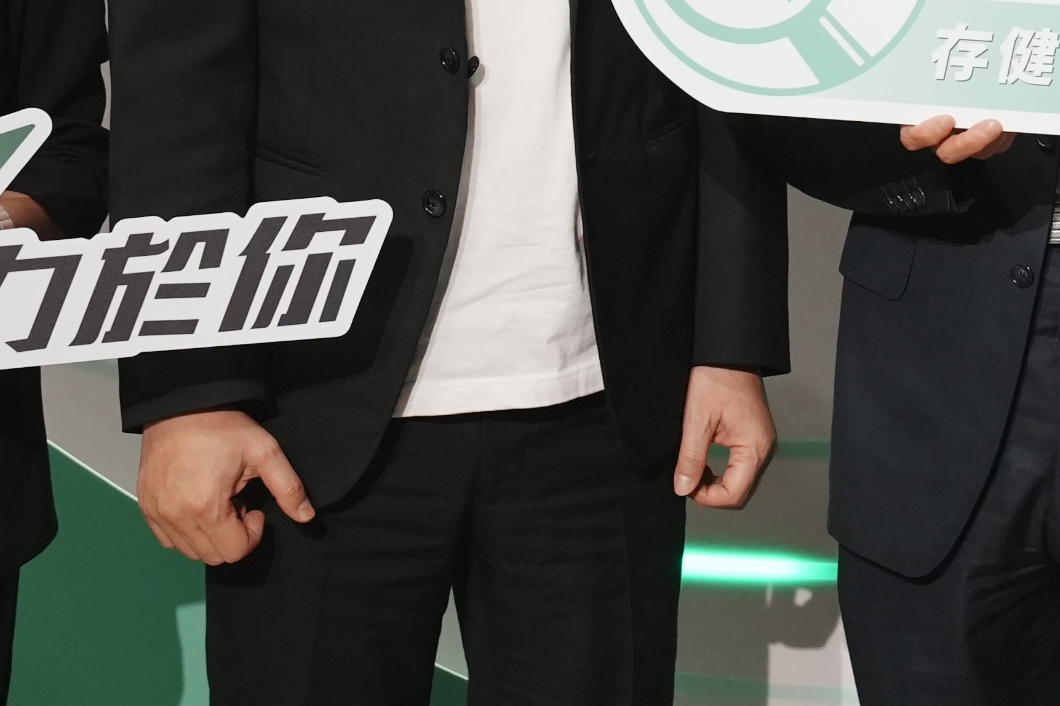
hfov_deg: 15.3
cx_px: 1233
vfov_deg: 10.4
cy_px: -67
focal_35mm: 130
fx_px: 3827
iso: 1600
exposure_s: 1/200
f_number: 4
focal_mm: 33
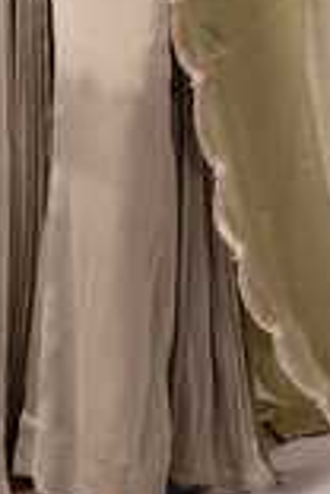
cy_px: -204
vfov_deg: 8.6
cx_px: 121
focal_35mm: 236
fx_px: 3245
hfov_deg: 5.8
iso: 160
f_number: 7.1
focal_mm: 47
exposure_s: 1/160
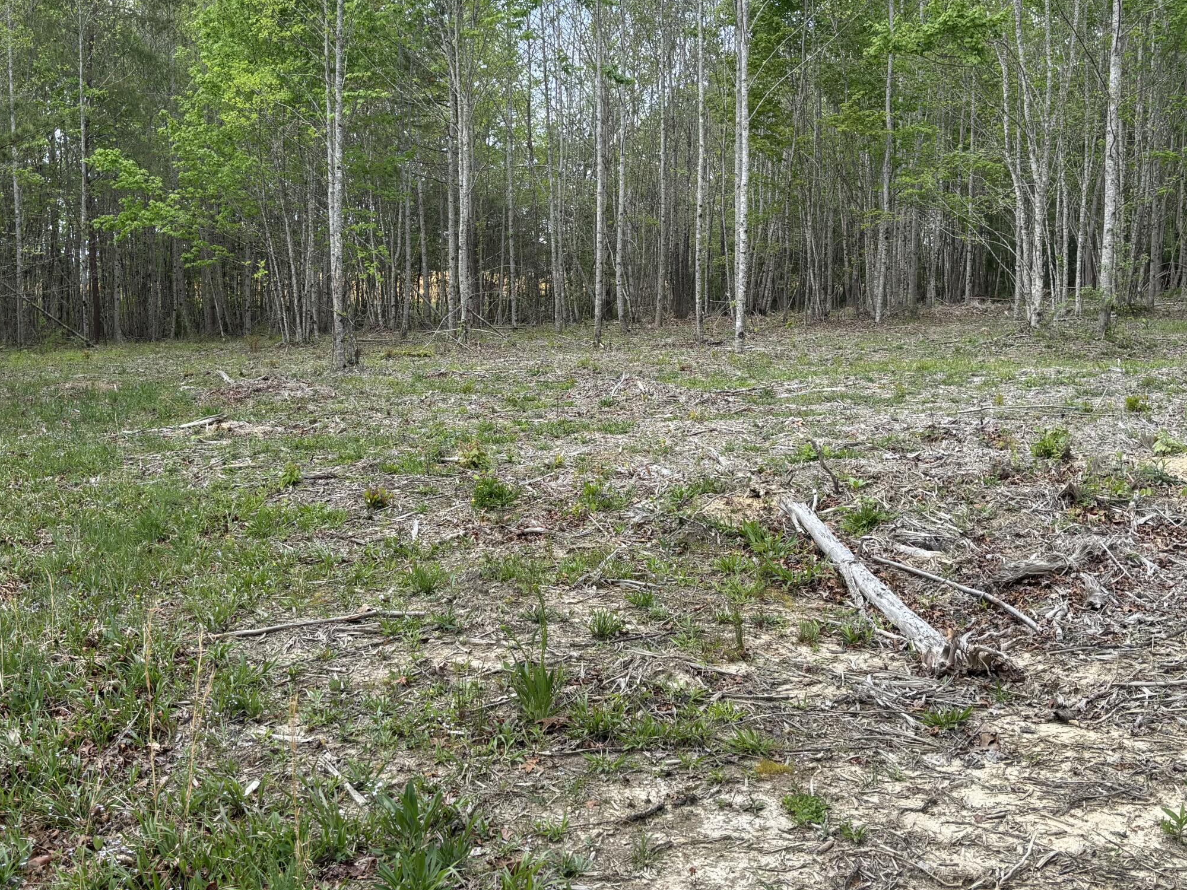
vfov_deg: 36.8
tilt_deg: -1.7
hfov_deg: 47.8
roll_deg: -1.0
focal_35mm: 39
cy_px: 408
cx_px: 553
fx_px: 1337
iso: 50
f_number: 1.6
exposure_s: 1/1058
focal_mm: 5.96
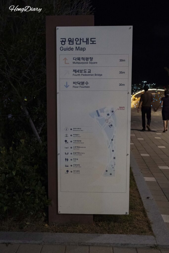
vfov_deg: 50.7
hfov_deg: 35.1
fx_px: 267
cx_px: 84
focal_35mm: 38
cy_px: 126
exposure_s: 1/125
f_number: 5
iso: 12800
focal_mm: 38
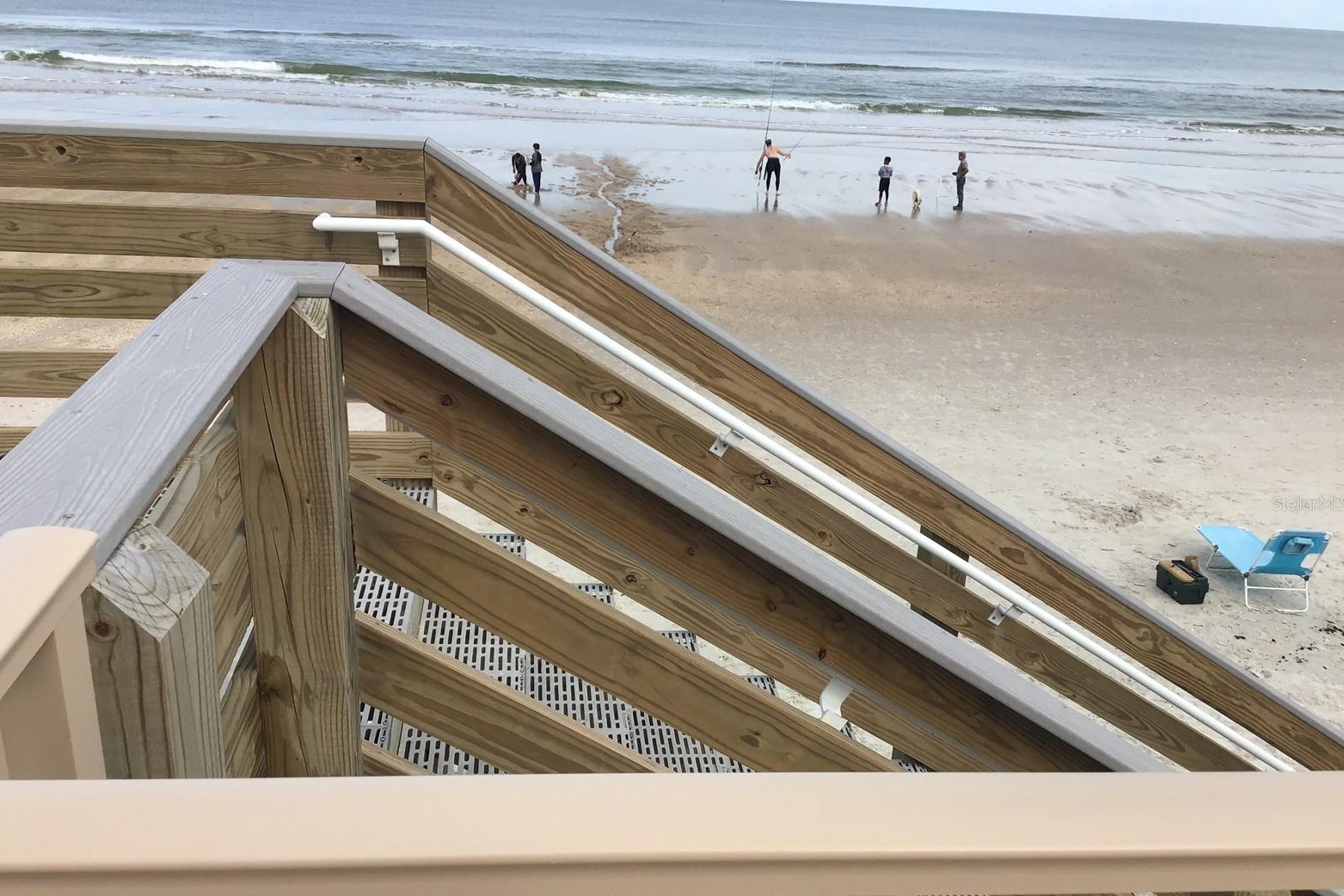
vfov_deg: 39.9
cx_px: 666
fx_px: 1232
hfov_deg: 57.2
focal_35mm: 33
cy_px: 503
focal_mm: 3.3
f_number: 2.4
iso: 25
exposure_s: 1/936
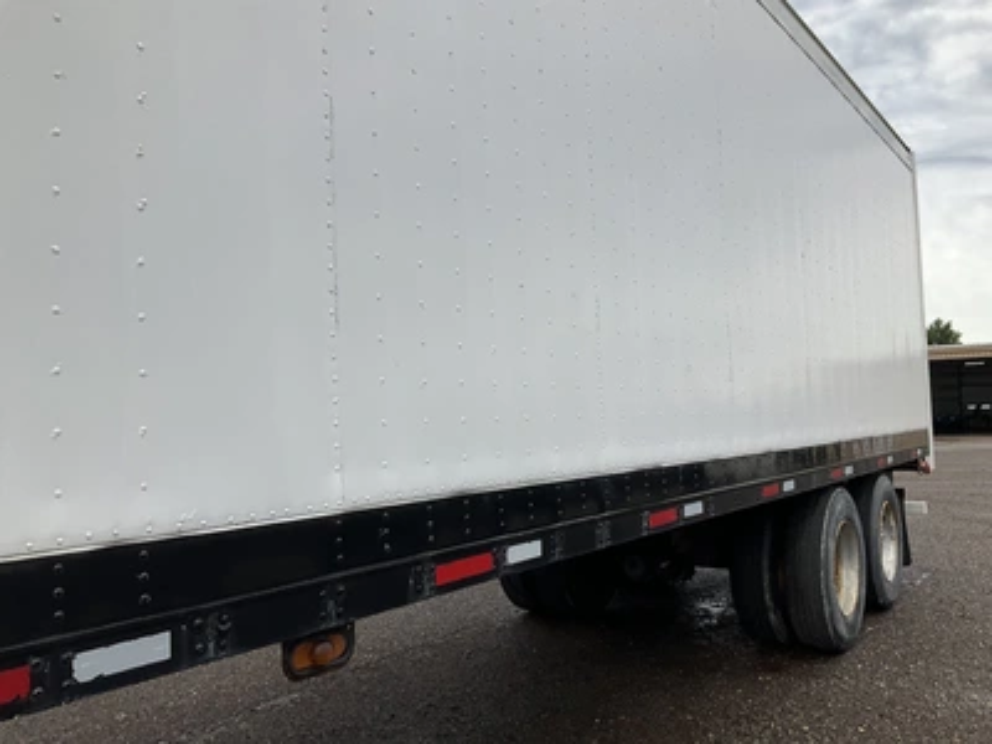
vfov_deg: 48.2
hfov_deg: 61.7
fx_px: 831
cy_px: 372
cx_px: 496
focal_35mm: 29
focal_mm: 3
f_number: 1.8
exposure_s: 1/1195
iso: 25
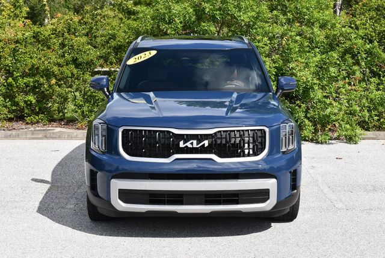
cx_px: 192
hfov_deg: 31.4
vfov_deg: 21.3
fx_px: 685
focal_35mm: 64
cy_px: 129
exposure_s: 1/250
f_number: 8
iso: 125
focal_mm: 32
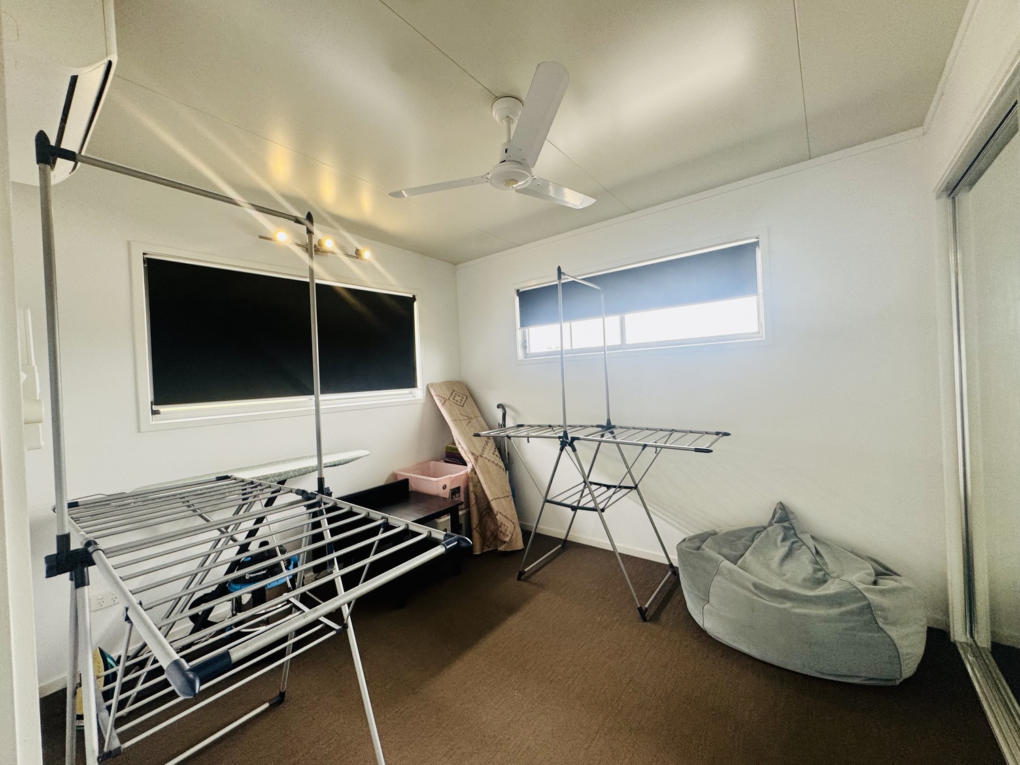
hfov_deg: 102.1
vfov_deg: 85.7
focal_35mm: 14
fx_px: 413
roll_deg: +3.1
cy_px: 382
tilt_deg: +0.6
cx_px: 510
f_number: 2.2
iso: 125
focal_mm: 2.22
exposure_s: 1/99
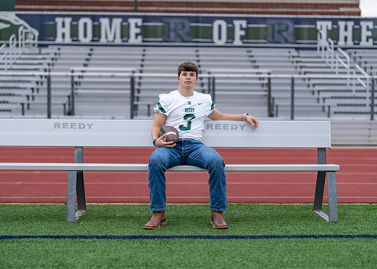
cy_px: 133
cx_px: 187
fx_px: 644
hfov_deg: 32.6
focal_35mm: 60
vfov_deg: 23.6
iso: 160
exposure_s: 1/320
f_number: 1.2
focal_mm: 50
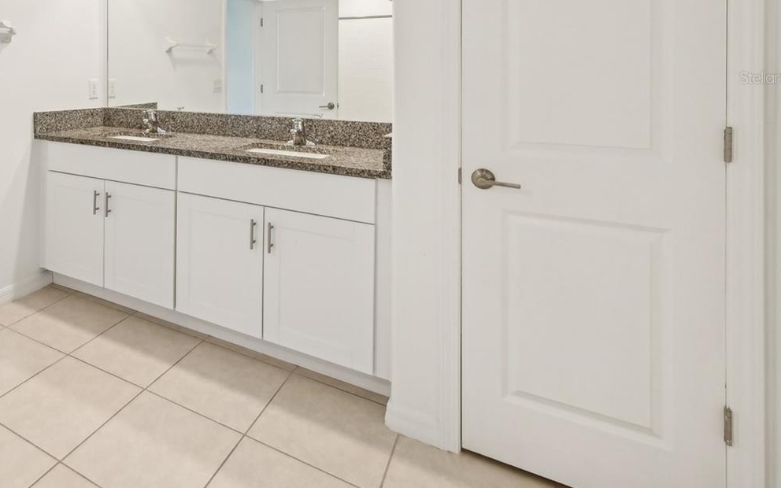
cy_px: 78
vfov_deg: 49.0
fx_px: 490
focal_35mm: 23
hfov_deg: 71.0
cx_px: 180
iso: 400
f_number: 8
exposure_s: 1/30
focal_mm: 14
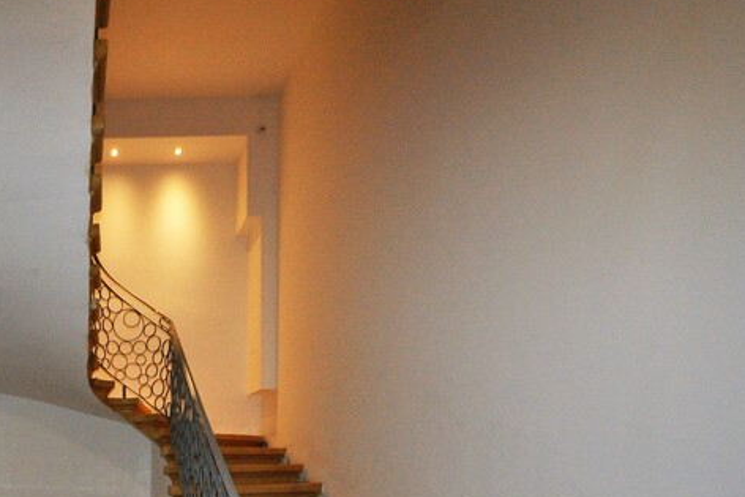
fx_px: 538
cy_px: 450
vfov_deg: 44.9
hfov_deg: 60.4
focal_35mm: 26
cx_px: 95
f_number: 4.5
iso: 800
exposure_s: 1/60
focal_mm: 8
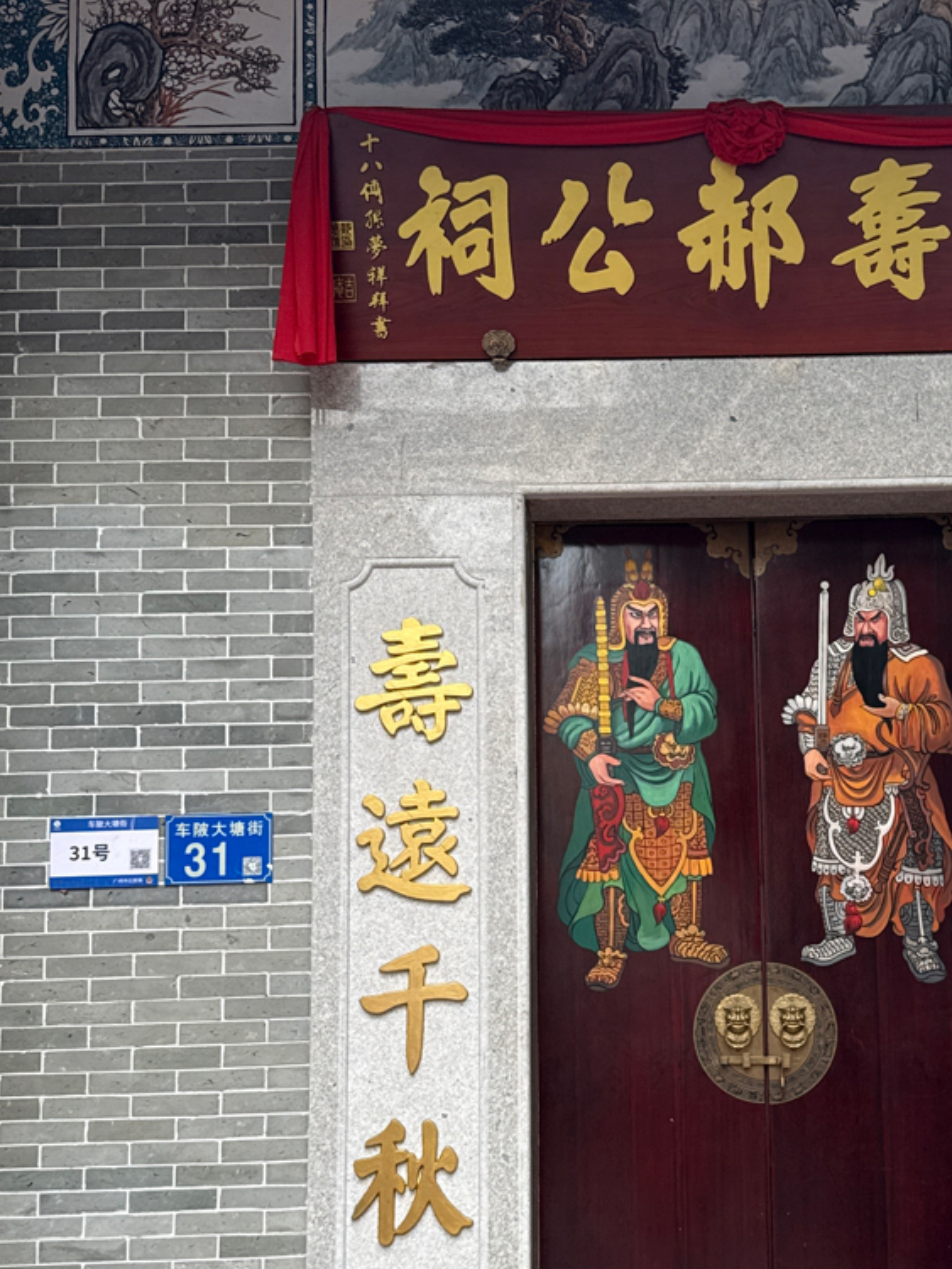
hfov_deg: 29.7
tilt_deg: +7.4
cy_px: 804
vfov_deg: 39.3
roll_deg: -0.1
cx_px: 743
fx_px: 1759
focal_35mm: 48
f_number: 1.78
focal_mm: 6.76
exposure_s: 1/121
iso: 125
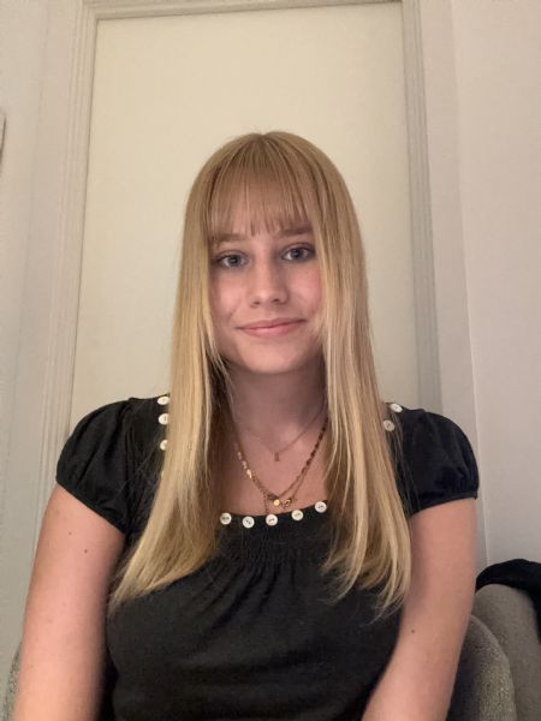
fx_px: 625
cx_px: 270
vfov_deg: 60.0
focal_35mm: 30
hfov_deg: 46.8
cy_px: 360
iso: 640
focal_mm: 2.69
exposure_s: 1/30
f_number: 1.9
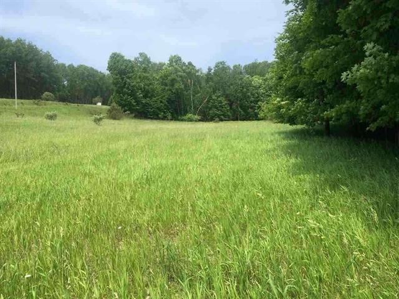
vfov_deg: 49.7
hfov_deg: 63.4
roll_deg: -0.6
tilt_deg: -5.9
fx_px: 323
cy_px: 150
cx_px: 200
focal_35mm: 28
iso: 20
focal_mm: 3.99
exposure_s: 1/1215
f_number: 1.8
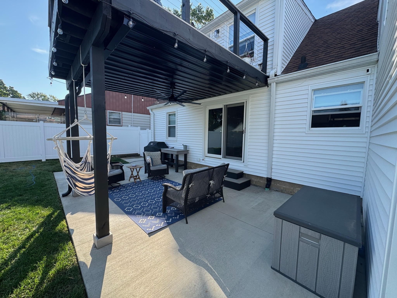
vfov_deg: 85.7
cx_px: 198
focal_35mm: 14
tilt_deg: -4.6
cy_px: 149
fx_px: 161
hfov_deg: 102.1
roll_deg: -1.5
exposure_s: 1/412
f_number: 2.2
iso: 40
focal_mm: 2.22
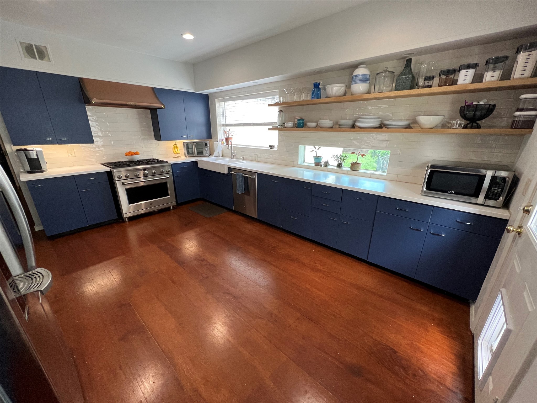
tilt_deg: -18.5
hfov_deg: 106.2
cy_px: 202
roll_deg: +0.1
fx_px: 202
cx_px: 268
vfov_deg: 89.9
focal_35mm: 13
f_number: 1.8
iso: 160
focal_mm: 1.57
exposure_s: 1/120
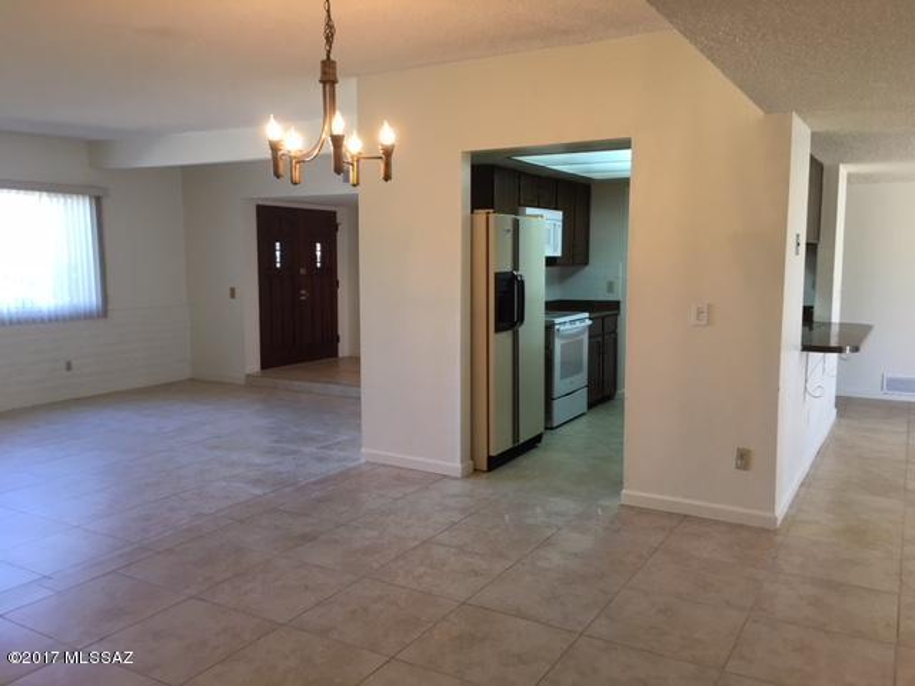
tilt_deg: -4.0
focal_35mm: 29
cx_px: 458
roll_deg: -0.6
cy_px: 343
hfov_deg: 61.7
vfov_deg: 48.2
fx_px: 767
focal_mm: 4.15
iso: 25
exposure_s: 1/15
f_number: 2.2
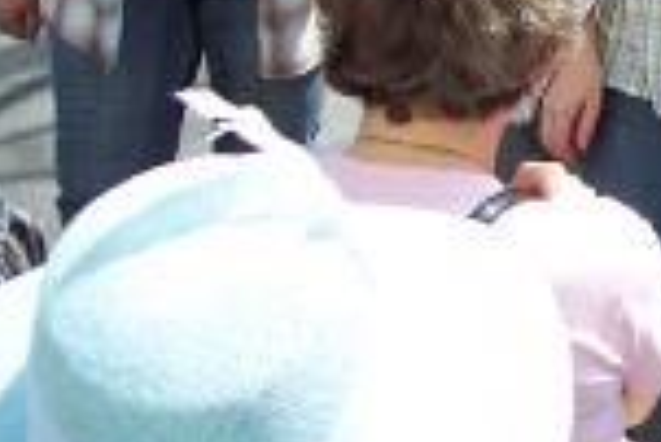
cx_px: 981
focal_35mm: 134
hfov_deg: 14.3
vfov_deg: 9.8
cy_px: -295
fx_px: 2463
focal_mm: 8
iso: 100
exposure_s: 1/350
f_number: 3.4
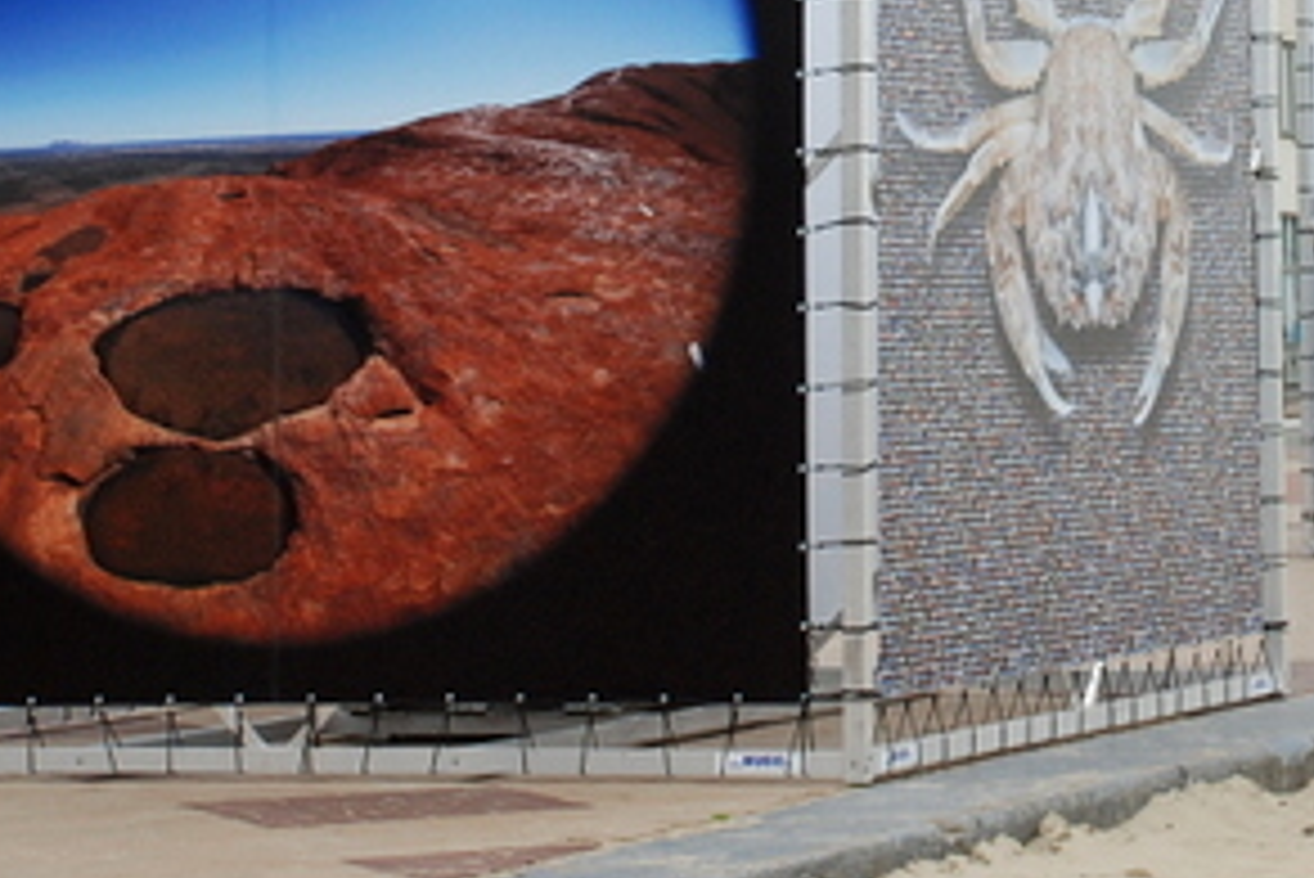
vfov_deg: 9.2
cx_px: 1206
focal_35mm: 148
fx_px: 5404
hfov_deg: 13.7
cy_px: -77
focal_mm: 40
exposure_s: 1/200
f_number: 7.1
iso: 320
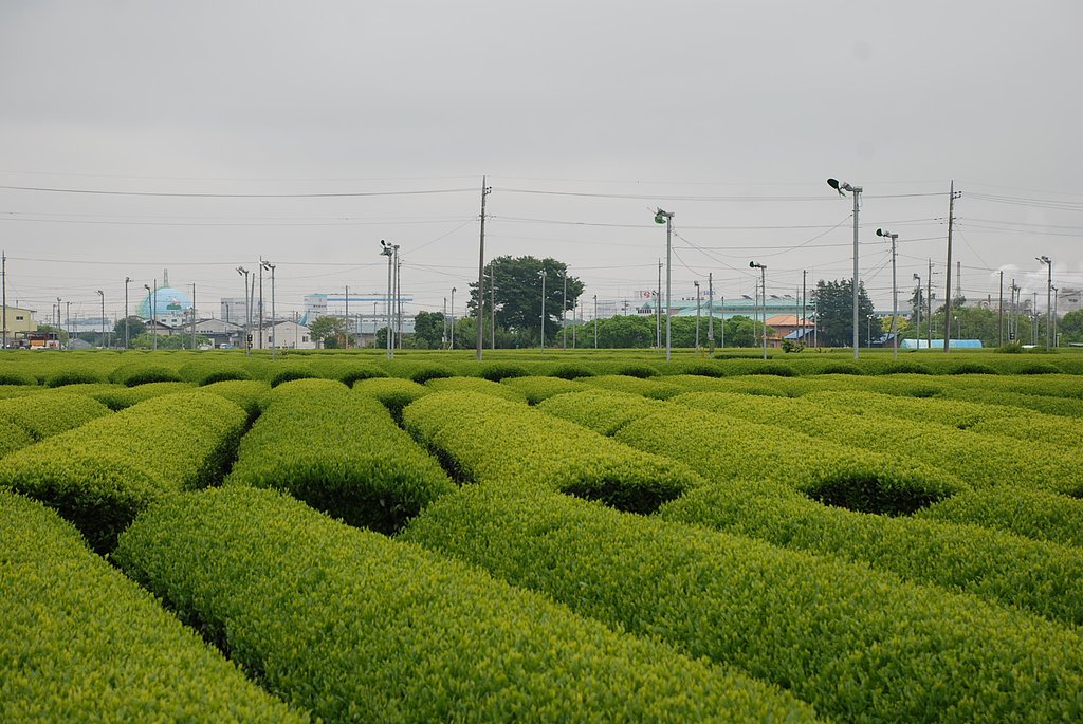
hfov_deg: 20.6
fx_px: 2981
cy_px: 362
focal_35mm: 99
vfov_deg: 13.9
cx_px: 542
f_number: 5.3
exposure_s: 1/320
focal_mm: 66
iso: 100
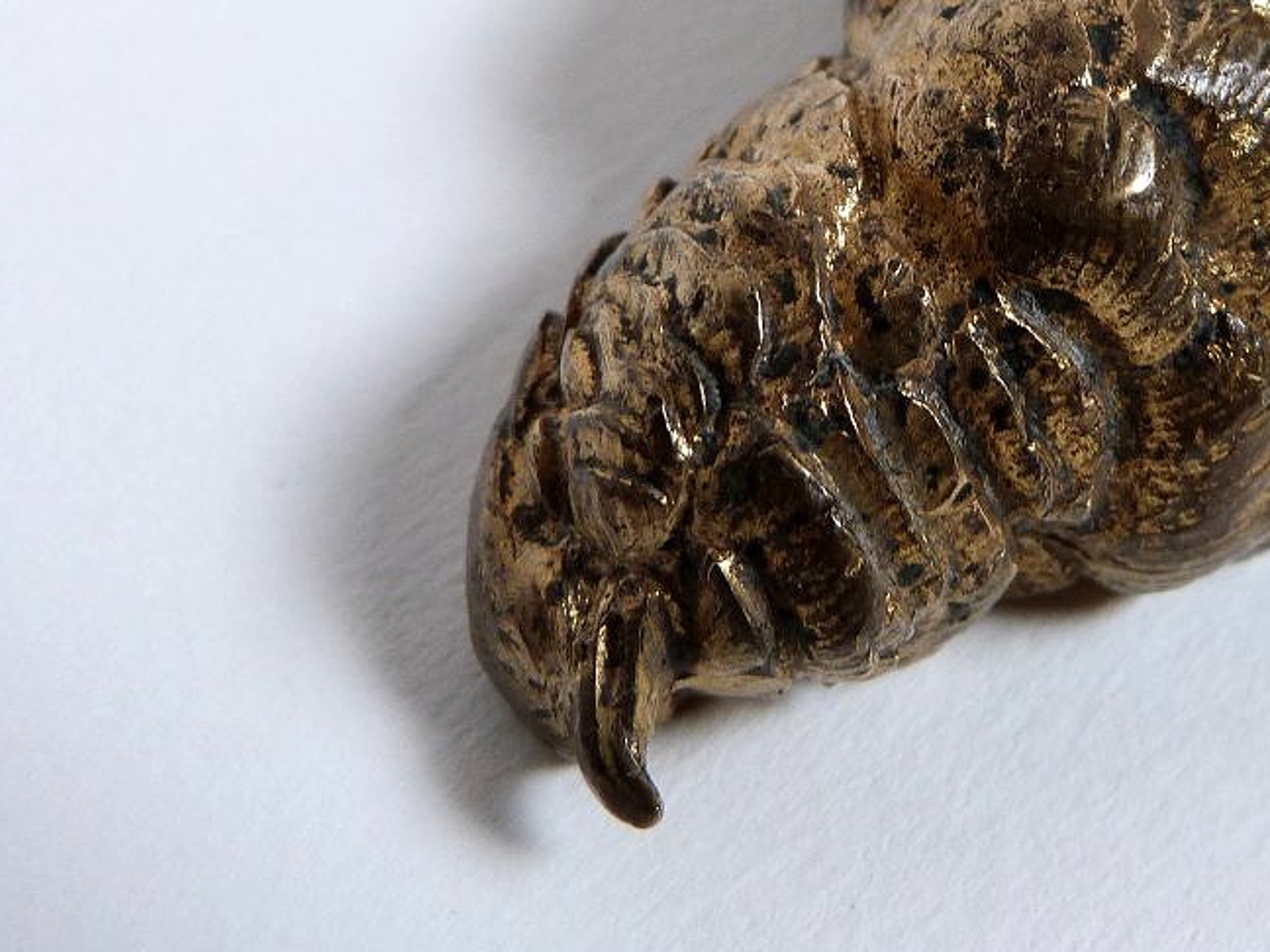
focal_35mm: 63
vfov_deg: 22.8
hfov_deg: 29.8
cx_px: 1074
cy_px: 129
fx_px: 2311
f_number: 3
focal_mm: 6.1
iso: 160
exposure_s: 1/60
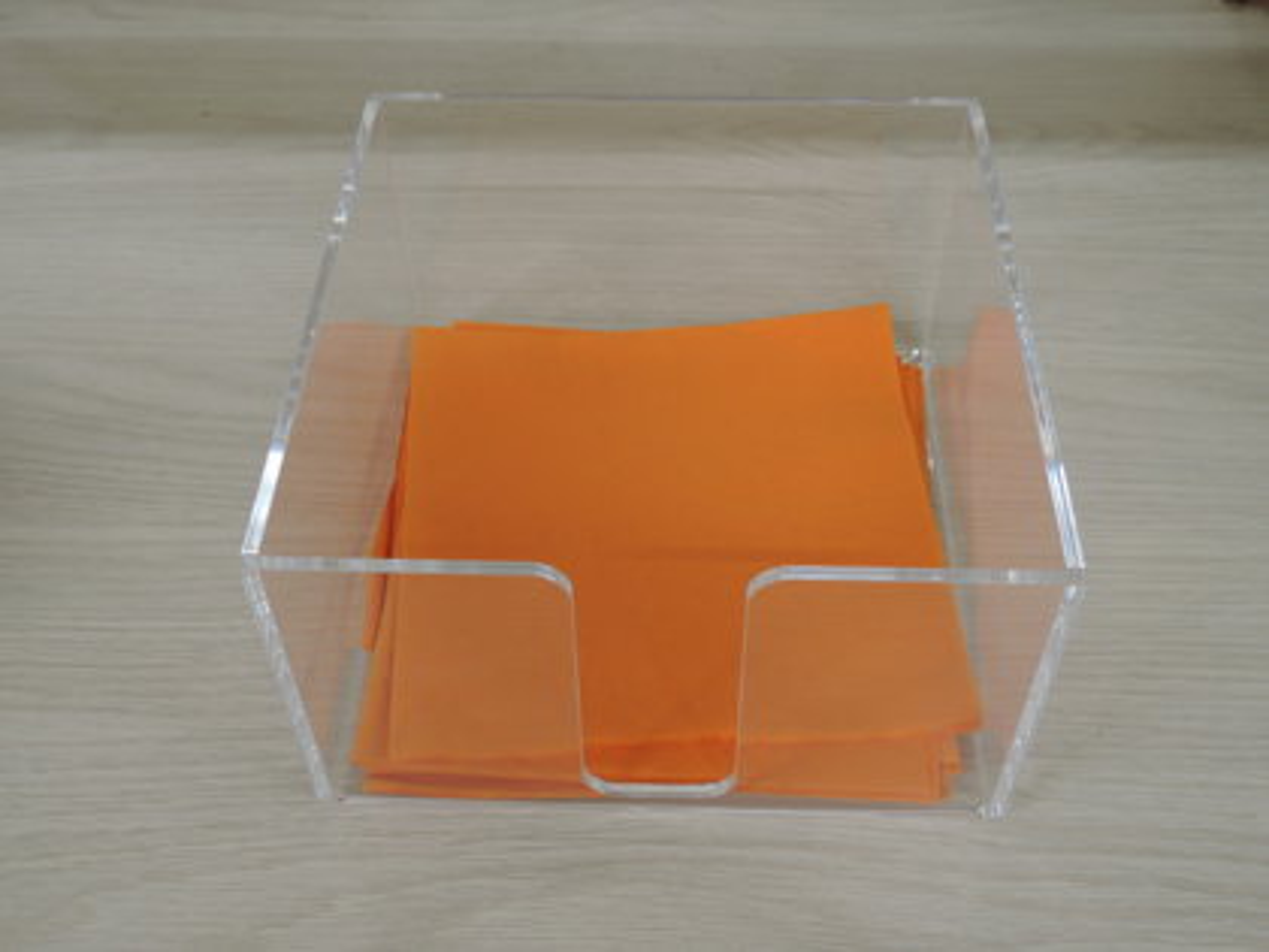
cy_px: 476
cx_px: 634
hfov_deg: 46.8
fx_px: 1466
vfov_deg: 36.0
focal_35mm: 40
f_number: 3.5
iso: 320
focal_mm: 8.6
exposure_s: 1/50
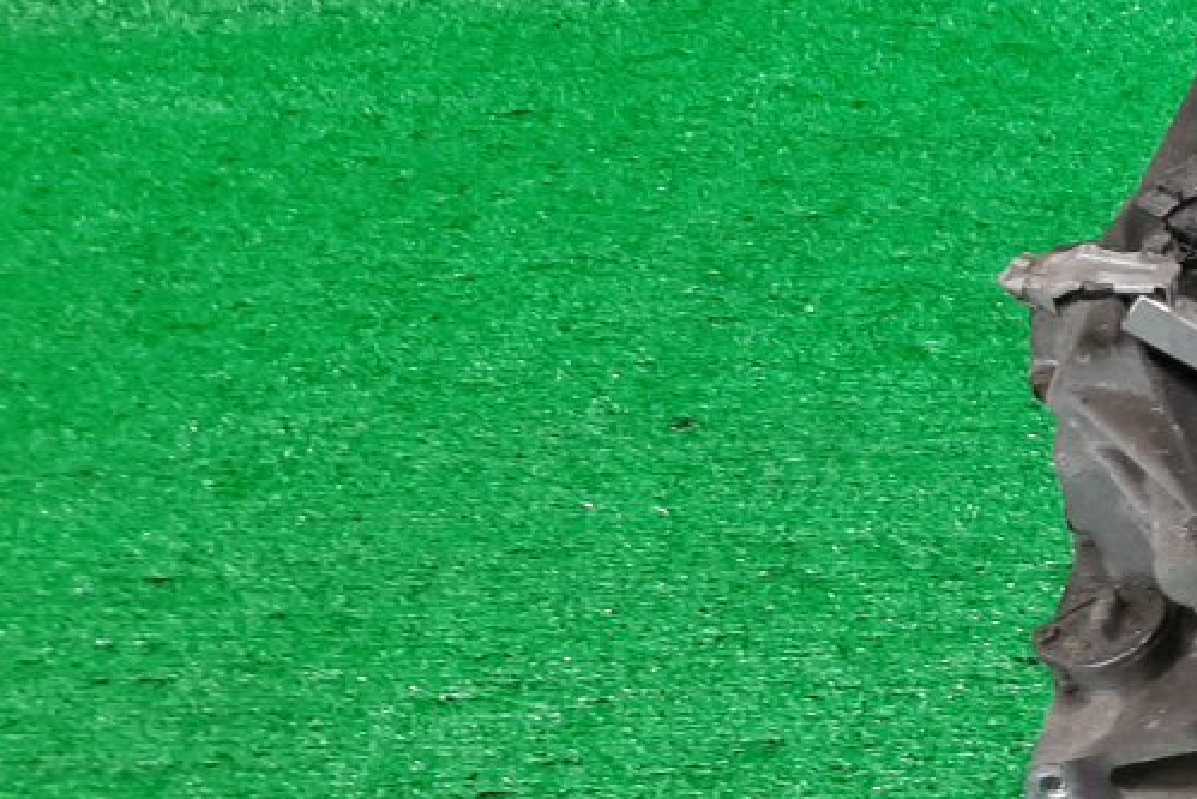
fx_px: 2594
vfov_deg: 17.5
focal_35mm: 78
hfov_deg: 22.5
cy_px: 370
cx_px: 1667
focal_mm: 3.93
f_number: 1.7
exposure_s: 1/50
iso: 92
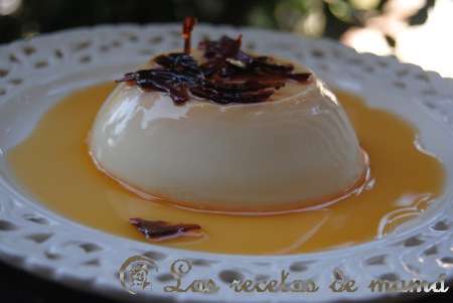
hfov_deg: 24.6
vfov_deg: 16.6
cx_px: 226
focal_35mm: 82
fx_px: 1039
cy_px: 152
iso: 200
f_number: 5.6
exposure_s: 1/125
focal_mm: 55
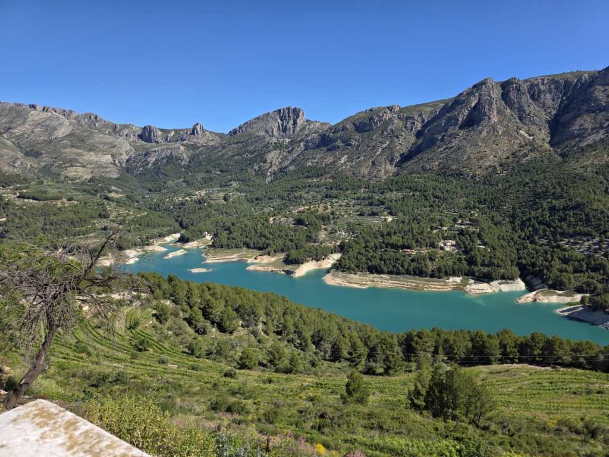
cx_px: 304
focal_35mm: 23
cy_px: 228
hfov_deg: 73.9
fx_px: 405
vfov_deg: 58.9
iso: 80
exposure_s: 1/5296
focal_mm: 6.3
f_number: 1.7
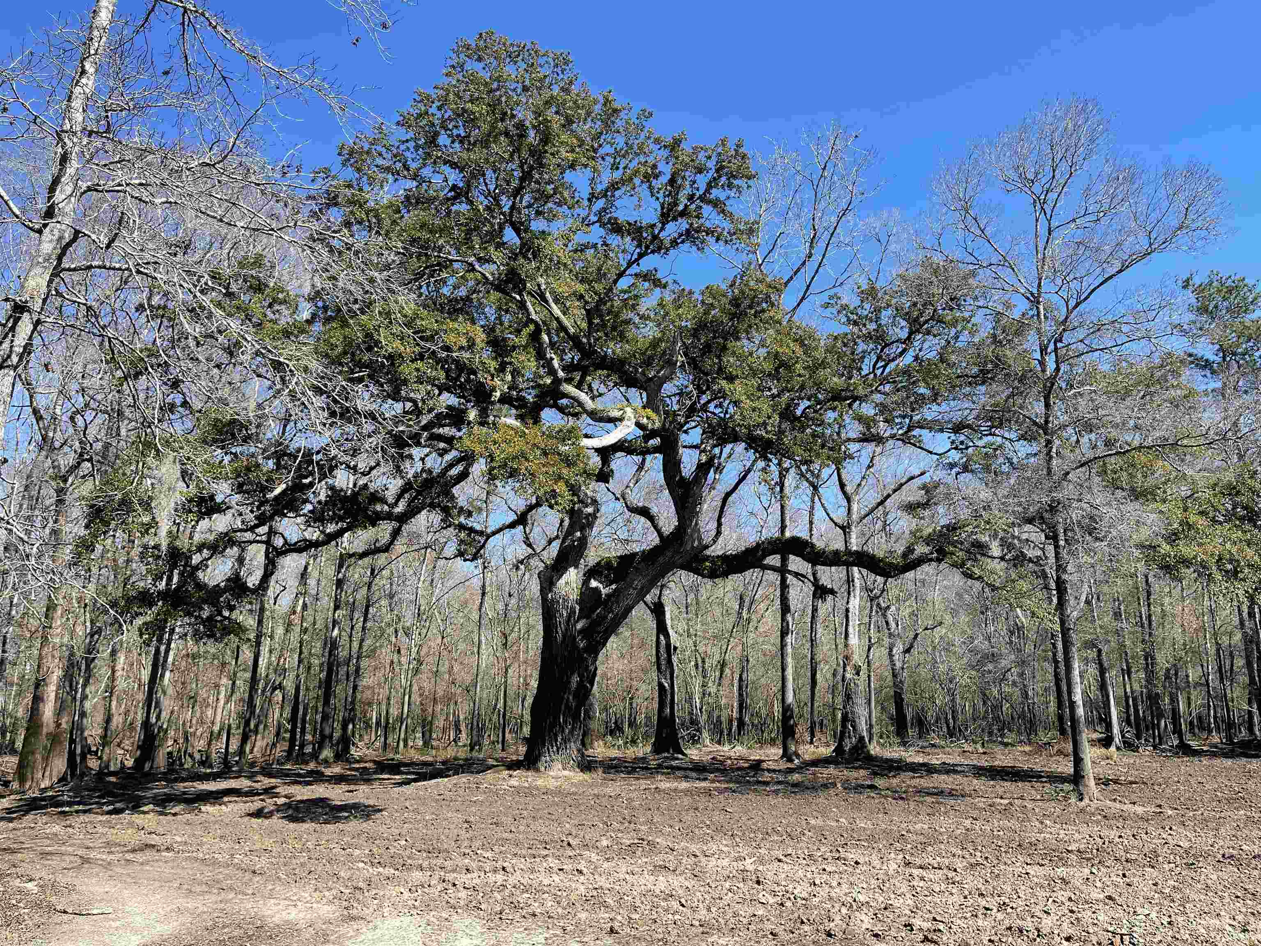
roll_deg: +0.4
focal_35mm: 26
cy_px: 473
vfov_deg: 53.1
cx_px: 630
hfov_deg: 67.3
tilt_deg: +14.1
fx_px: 947
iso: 32
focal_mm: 5.1
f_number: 1.6
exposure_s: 1/1642
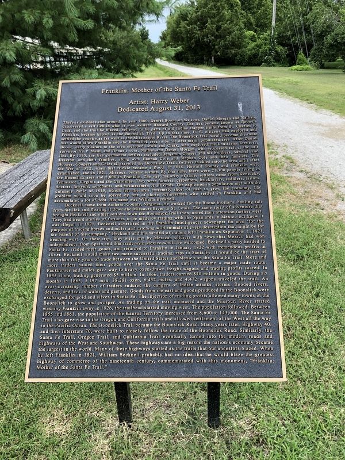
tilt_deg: -25.2
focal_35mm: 28
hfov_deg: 49.7
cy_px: 230
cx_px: 172
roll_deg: +2.0
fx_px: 372
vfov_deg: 63.4
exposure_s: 1/134
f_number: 1.8
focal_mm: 4
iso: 20
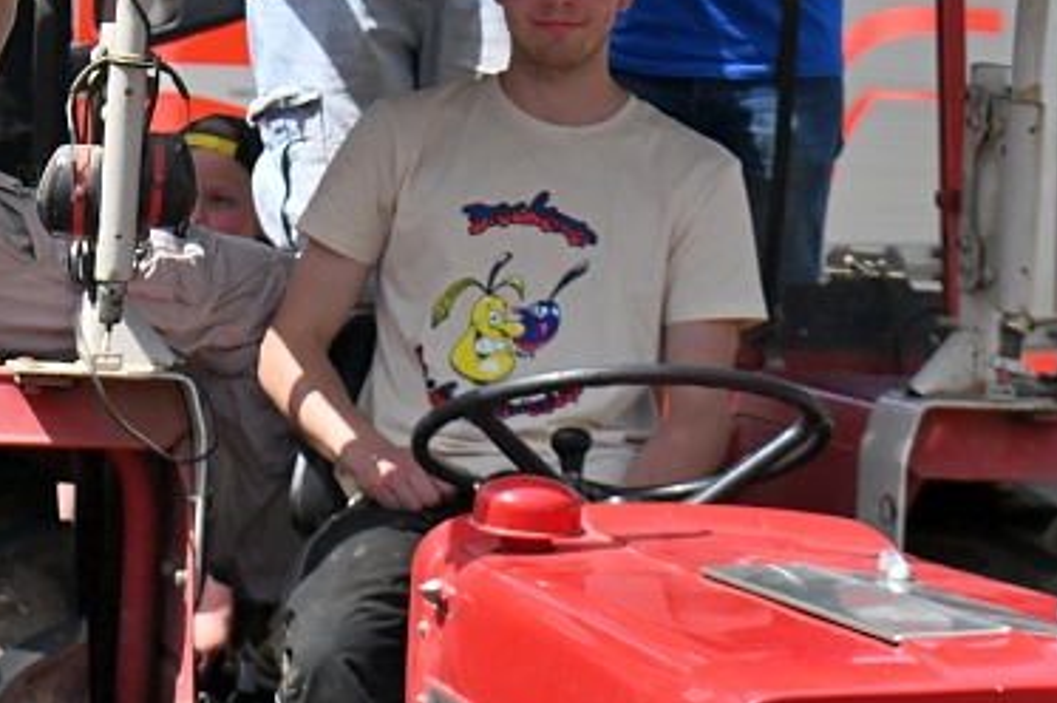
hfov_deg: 13.4
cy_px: 334
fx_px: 4488
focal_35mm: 153
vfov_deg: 9.0
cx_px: 213
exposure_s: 1/5000
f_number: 5.6
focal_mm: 38
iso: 320
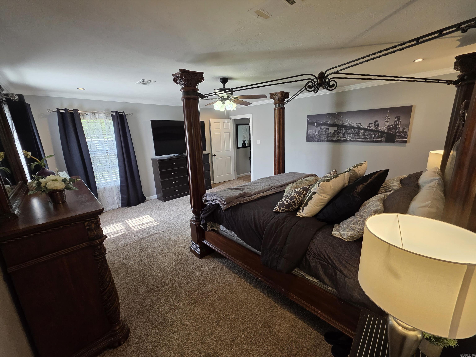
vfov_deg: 89.9
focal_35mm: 13
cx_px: 238
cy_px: 178
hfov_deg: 106.2
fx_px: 179
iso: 200
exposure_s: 1/120
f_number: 1.9
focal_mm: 2.2
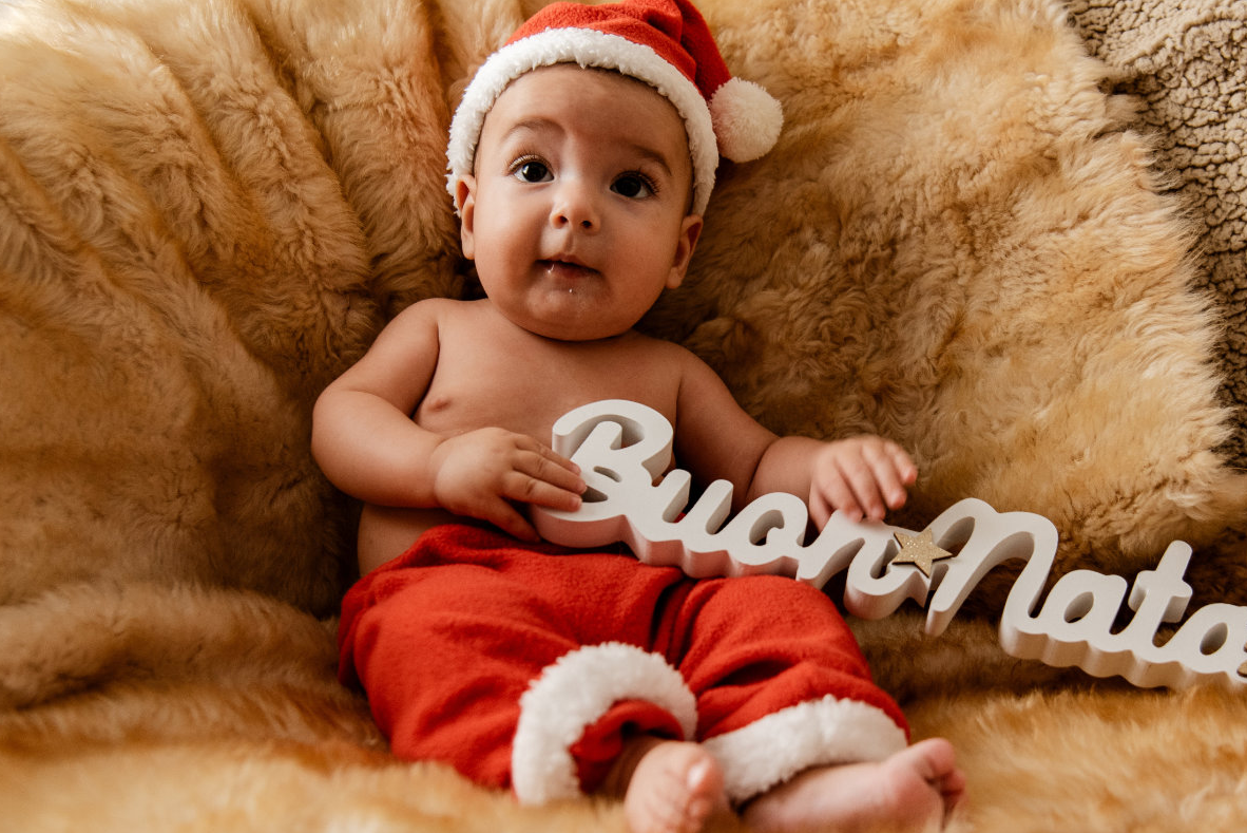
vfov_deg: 26.0
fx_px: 1802
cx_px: 730
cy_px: 375
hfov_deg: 38.1
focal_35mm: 52
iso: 400
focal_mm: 38
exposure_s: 1/100
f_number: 4
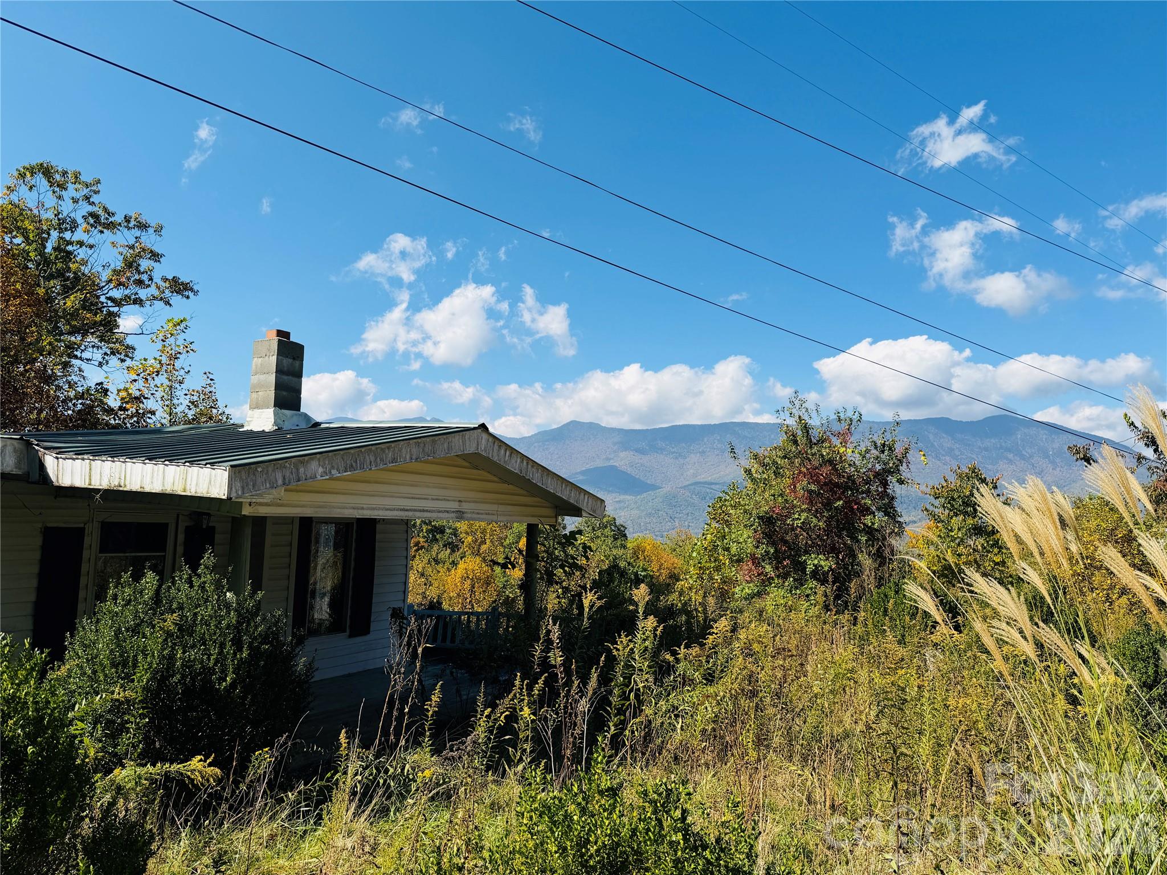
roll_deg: -1.5
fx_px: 809
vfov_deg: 56.8
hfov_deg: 71.6
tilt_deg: +6.6
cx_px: 584
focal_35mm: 24
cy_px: 438
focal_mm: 6.76
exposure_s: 1/4405
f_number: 1.78
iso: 80
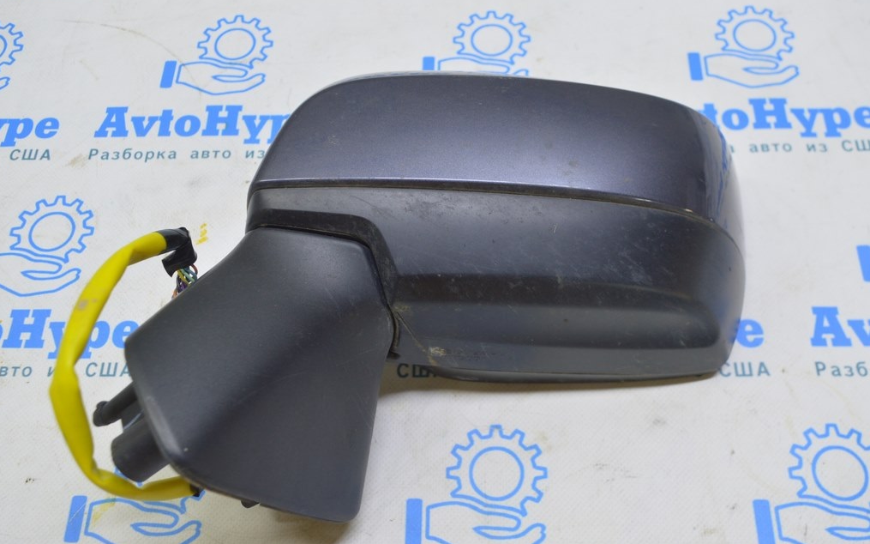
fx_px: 877
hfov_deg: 52.8
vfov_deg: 34.4
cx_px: 432
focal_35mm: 37
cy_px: 254
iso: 400
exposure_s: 1/20
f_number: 5.6
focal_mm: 24
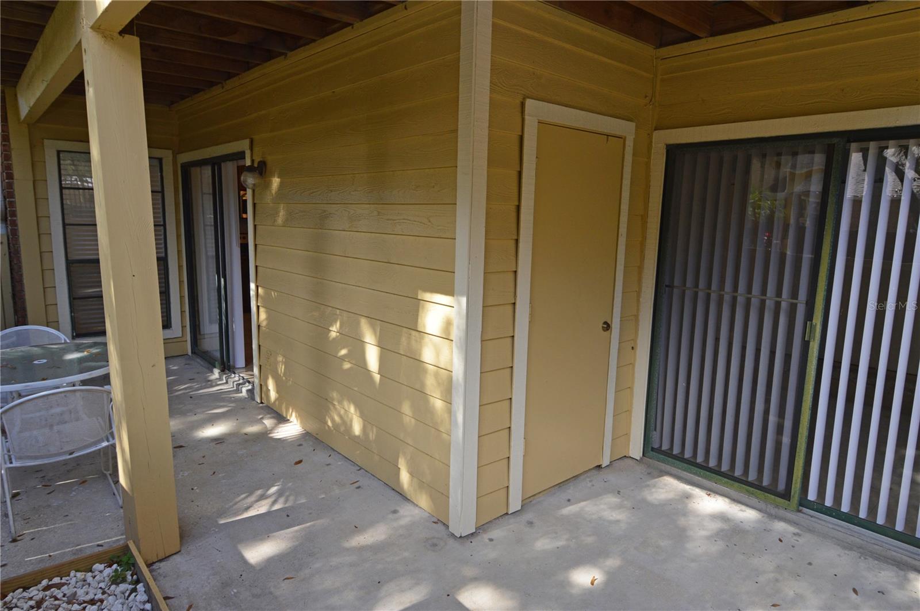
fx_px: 536
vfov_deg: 59.4
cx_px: 460
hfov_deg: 81.3
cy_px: 306
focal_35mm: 21
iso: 250
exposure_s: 1/125
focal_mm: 14
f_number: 5.6
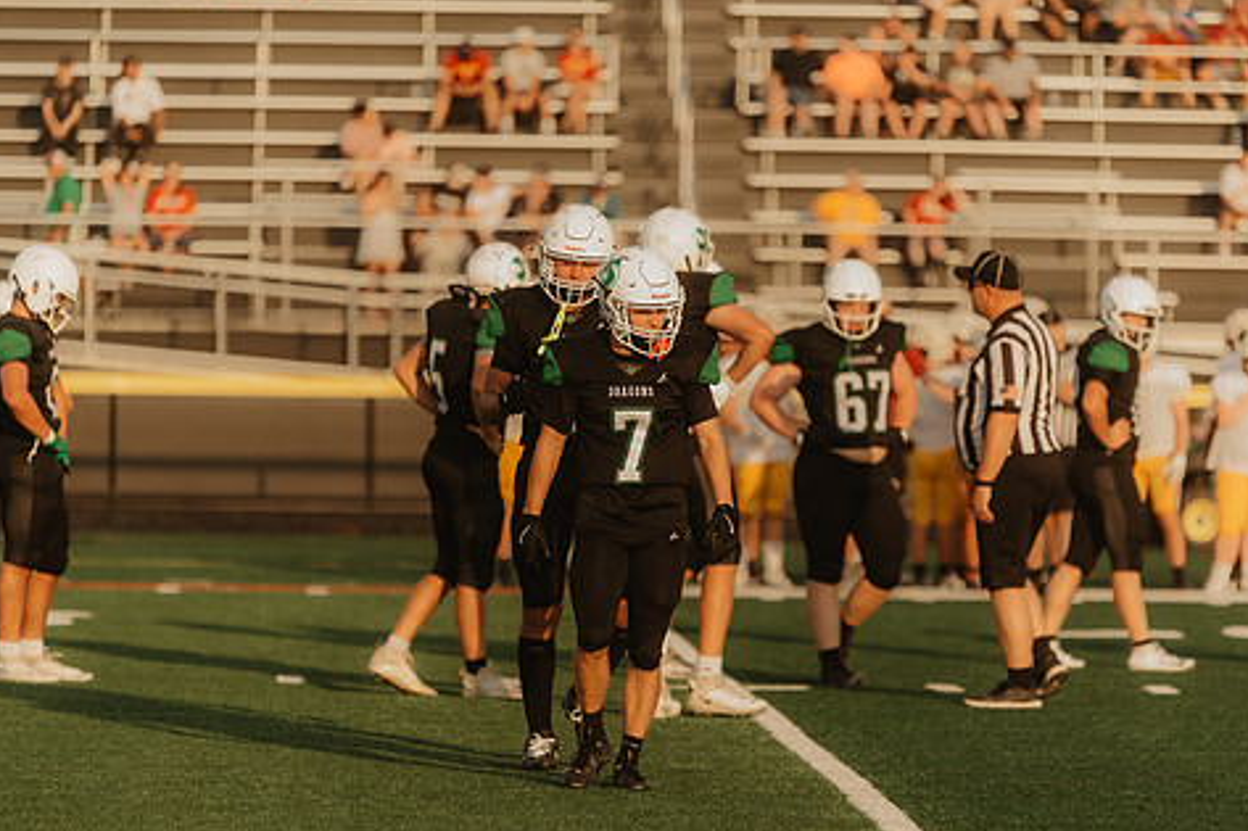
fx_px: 8490
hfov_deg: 8.4
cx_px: 675
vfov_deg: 5.6
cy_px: 459
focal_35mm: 245
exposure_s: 1/6400
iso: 1000
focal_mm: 200
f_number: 2.8
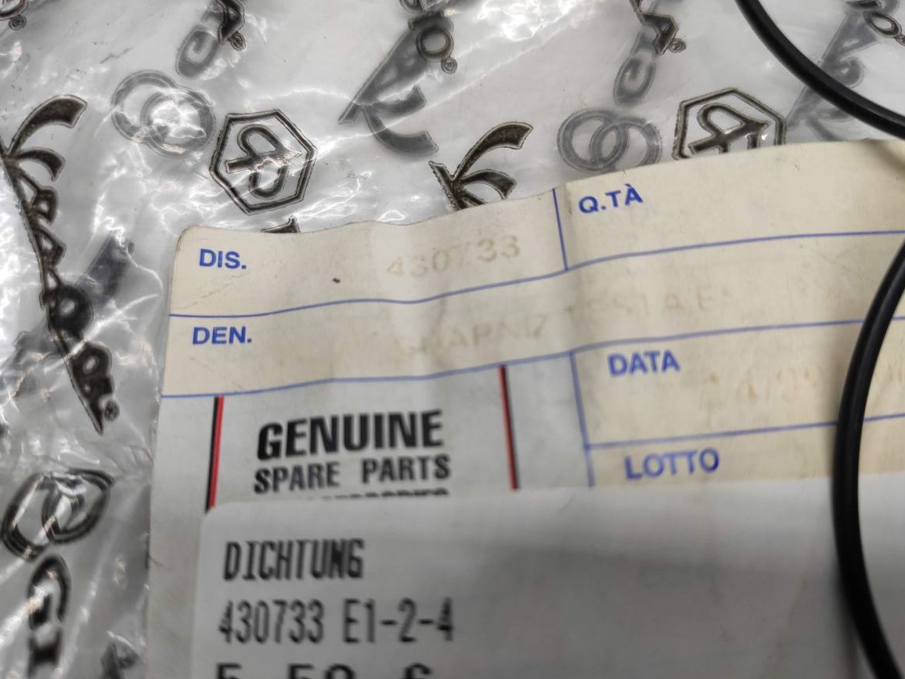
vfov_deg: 51.3
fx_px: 706
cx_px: 462
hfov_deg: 65.3
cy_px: 327
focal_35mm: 27
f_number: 1.75
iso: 152
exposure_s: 1/100
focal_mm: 4.77
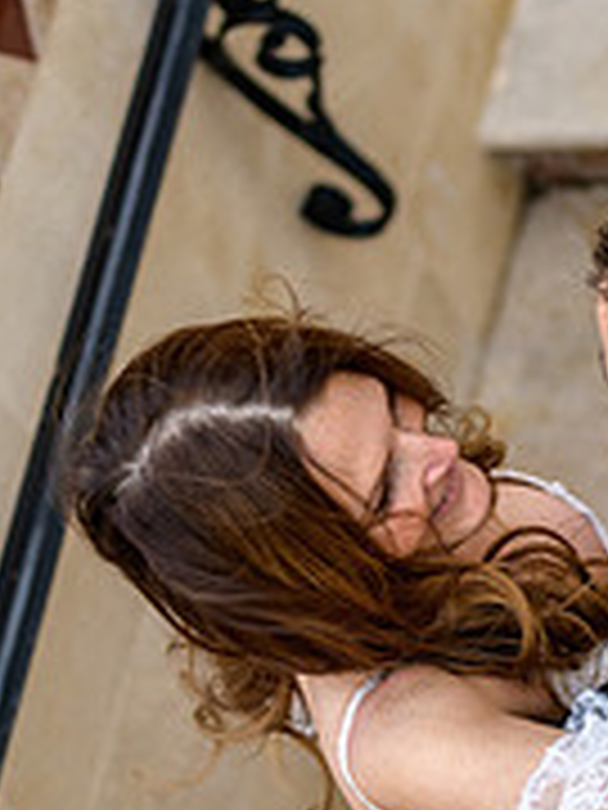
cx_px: 482
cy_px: 446
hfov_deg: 8.8
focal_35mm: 168
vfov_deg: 11.8
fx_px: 3934
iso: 400
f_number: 2.8
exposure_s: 1/2000
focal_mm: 70
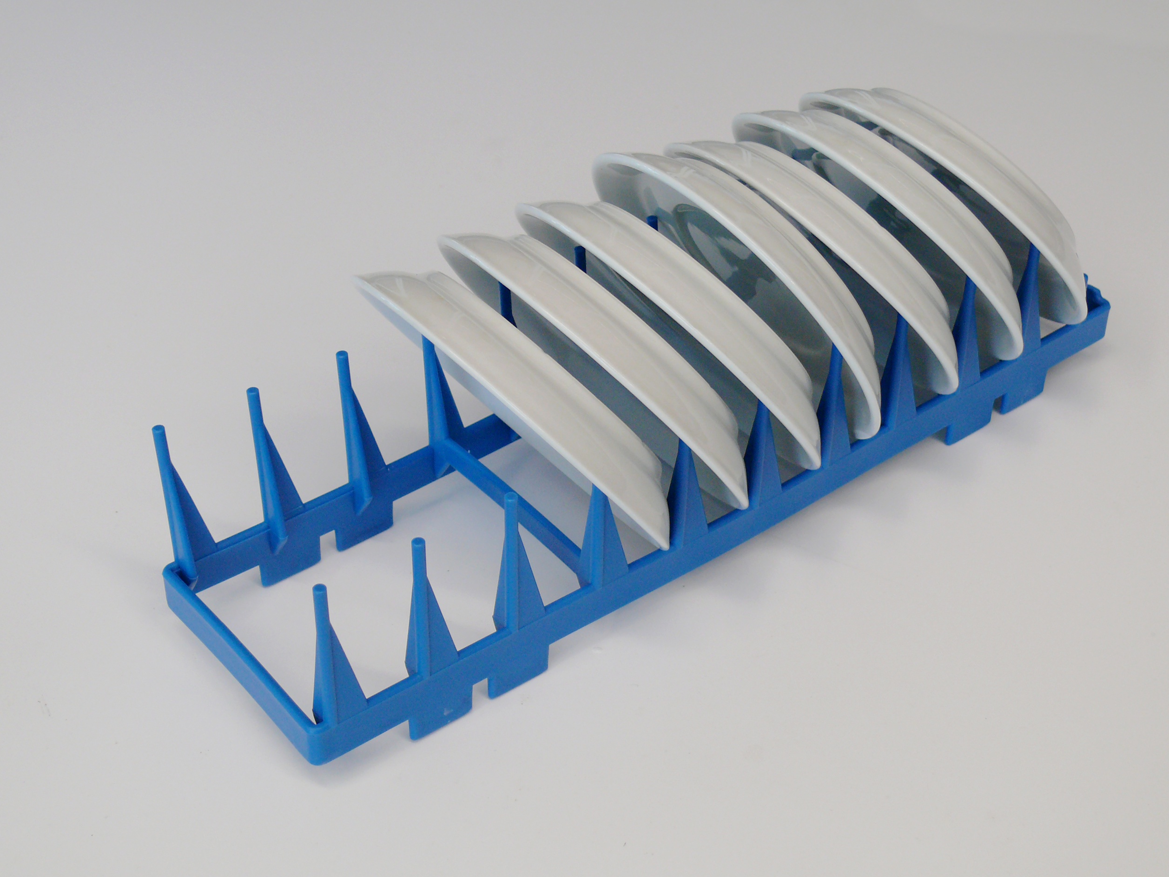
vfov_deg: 25.7
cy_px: 439
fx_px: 1925
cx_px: 581
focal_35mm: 57
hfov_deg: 33.8
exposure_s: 1/60
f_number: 3.2
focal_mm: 10.4
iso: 100
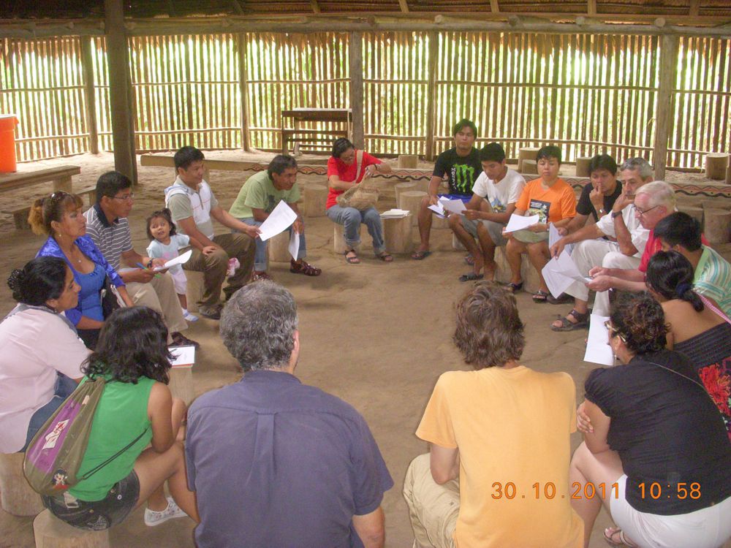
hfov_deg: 49.0
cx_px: 366
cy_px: 274
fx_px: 802
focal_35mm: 38
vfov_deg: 37.7
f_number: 3.3
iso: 400
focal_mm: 6.3
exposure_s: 1/30
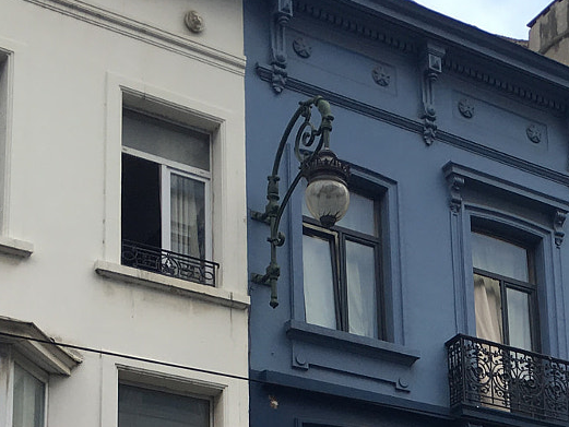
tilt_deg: +15.1
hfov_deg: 20.9
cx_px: 636
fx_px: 1463
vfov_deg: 15.7
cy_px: 571
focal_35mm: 89
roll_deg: +4.8
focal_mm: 4.15
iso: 25
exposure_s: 1/375
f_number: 2.2
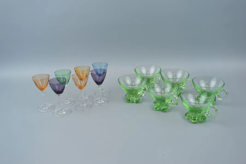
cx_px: 123
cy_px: 82
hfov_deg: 55.8
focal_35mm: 34
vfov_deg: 38.9
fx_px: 232
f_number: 4
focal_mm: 34
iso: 50
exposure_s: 1/30
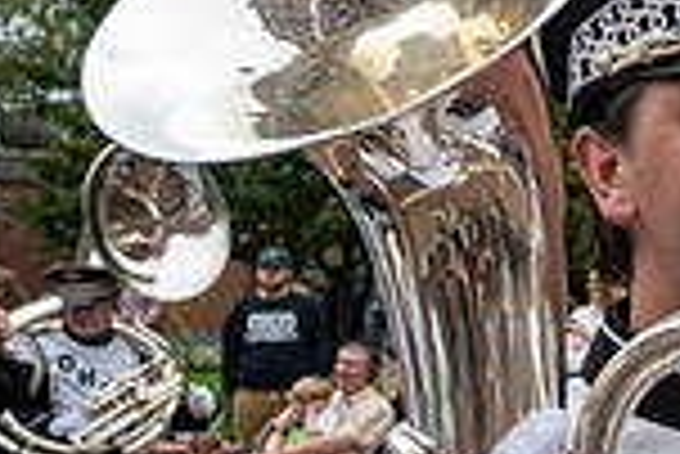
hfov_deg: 17.9
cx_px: 1207
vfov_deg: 14.9
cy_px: 308
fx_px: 1739
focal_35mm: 92
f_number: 4
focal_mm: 24
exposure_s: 1/1600
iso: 640
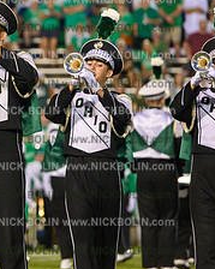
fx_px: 3486
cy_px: 56
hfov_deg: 3.5
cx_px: -107
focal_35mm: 438
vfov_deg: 4.4
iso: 2500
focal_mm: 180
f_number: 4
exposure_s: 1/250
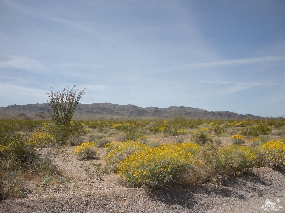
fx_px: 288
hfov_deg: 52.6
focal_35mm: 35
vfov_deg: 40.7
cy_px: 106
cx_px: 142
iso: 64
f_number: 5.6
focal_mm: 6.3
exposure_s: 1/437
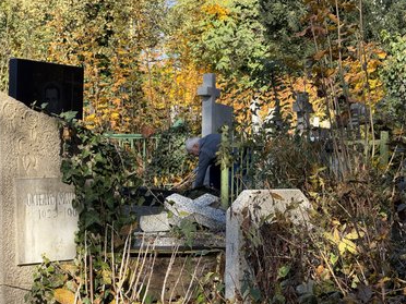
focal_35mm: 129
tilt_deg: +4.2
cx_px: 207
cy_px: 158
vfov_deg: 11.5
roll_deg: -0.7
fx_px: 1513
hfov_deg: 15.3
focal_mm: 15.66
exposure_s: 1/322
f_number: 2.8
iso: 50
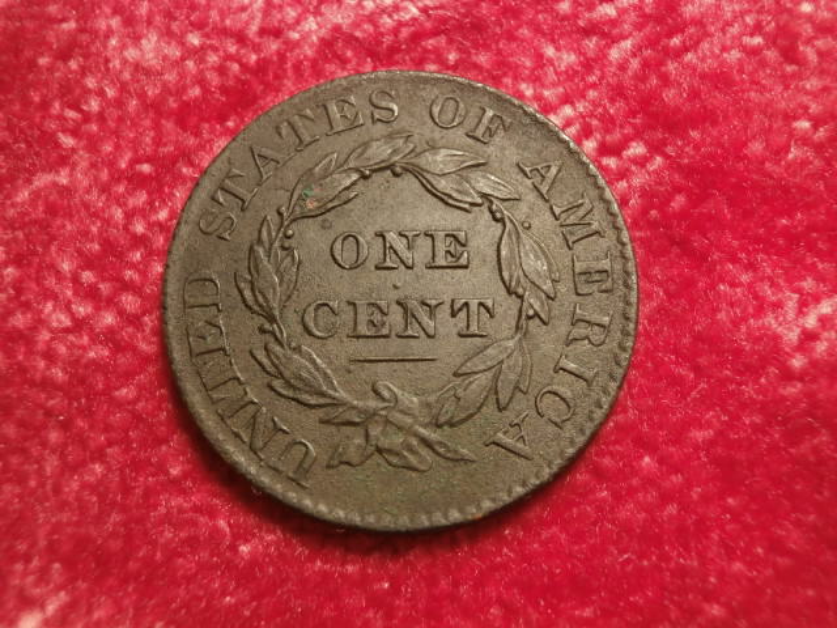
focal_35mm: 38
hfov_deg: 49.0
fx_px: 919
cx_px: 418
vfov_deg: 37.7
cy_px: 314
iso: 200
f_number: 3.9
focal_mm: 6.67
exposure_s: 1/25
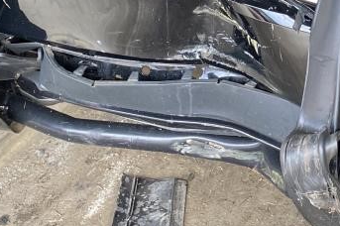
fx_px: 953
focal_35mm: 101
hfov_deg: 19.0
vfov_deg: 12.9
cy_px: -103
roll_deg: -5.1
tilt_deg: -15.3
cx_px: 415
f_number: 1.8
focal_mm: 4.25
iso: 100
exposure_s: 1/121
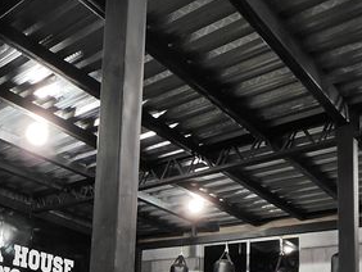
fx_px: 356
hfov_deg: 47.8
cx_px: 30
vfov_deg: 36.8
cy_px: 282
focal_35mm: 34
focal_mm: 1.65
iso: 308
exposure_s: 1/33.3
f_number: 2.2
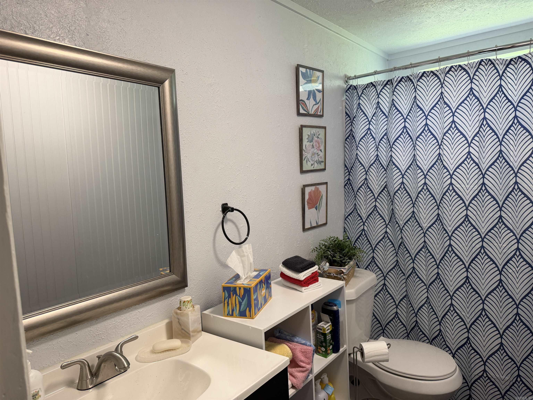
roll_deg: +4.1
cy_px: 200
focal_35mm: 24
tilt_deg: -4.0
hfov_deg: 71.6
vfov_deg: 56.8
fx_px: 370
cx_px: 266
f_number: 1.78
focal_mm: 6.76
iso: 160
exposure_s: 1/120
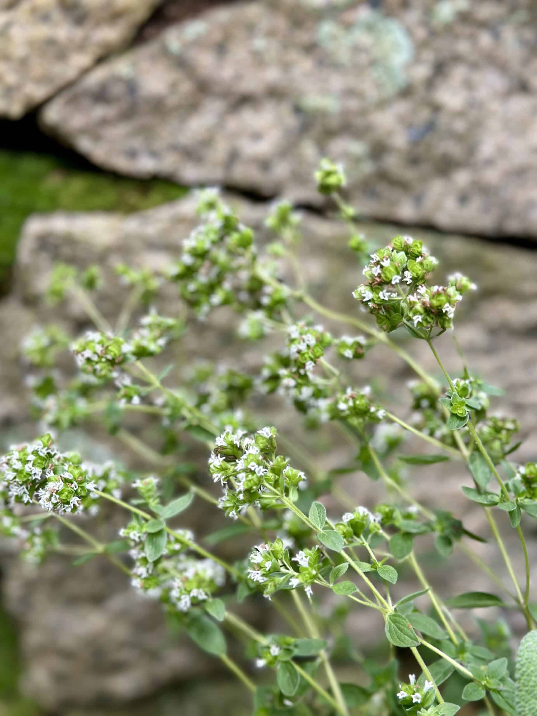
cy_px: 358
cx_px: 268
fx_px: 993
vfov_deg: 39.7
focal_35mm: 48
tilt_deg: -31.2
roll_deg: -1.8
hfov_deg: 30.3
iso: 64
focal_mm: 6.86
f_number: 1.78
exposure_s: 1/178
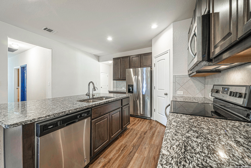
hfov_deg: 108.3
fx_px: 91
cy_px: 84
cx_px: 126
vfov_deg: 85.4
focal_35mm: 13
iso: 400
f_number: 8
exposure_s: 1/15
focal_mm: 13
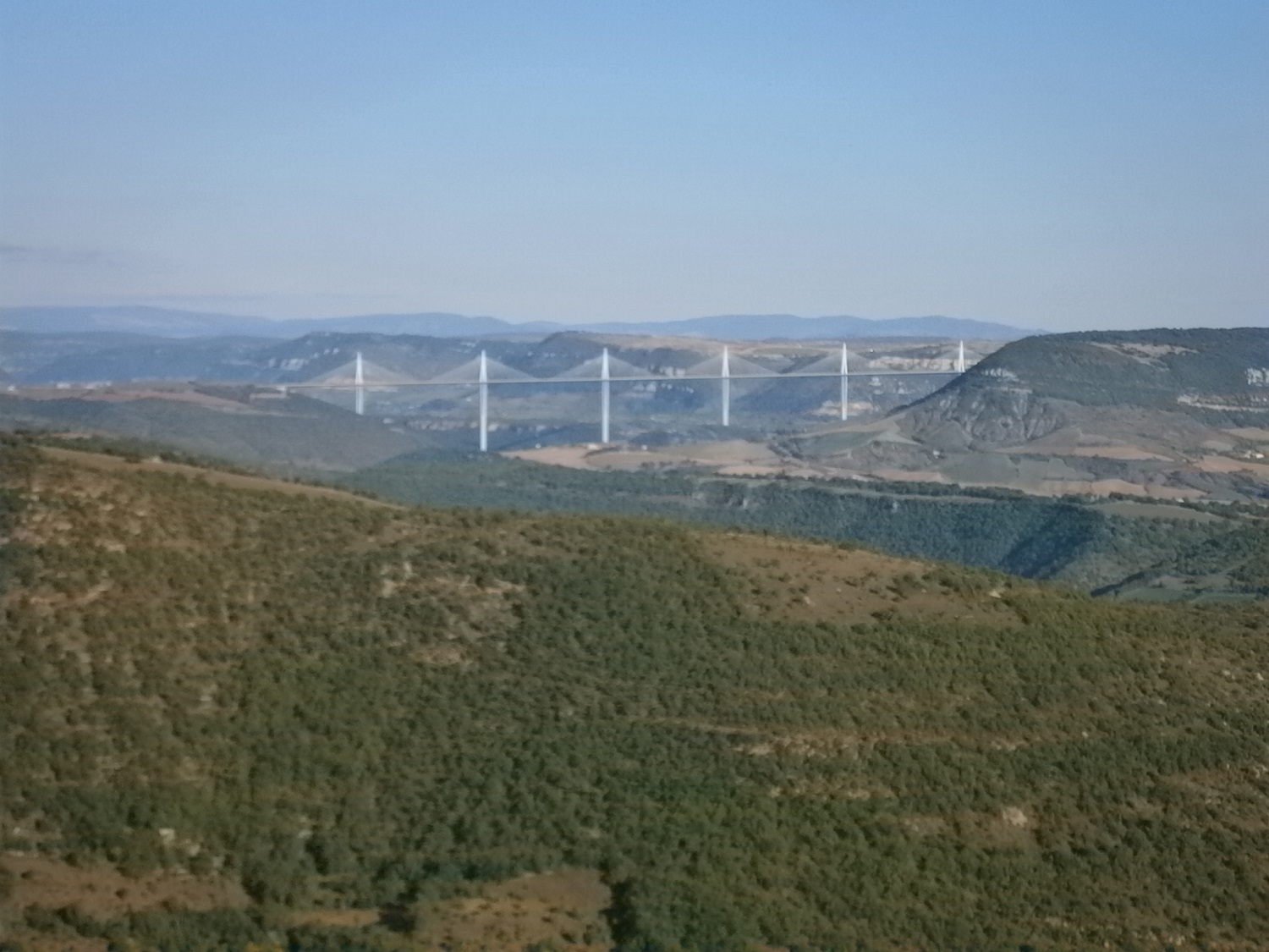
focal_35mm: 87
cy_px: 476
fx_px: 3189
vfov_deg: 17.0
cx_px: 634
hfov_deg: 22.5
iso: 80
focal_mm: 15.4
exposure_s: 1/800
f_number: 4.9
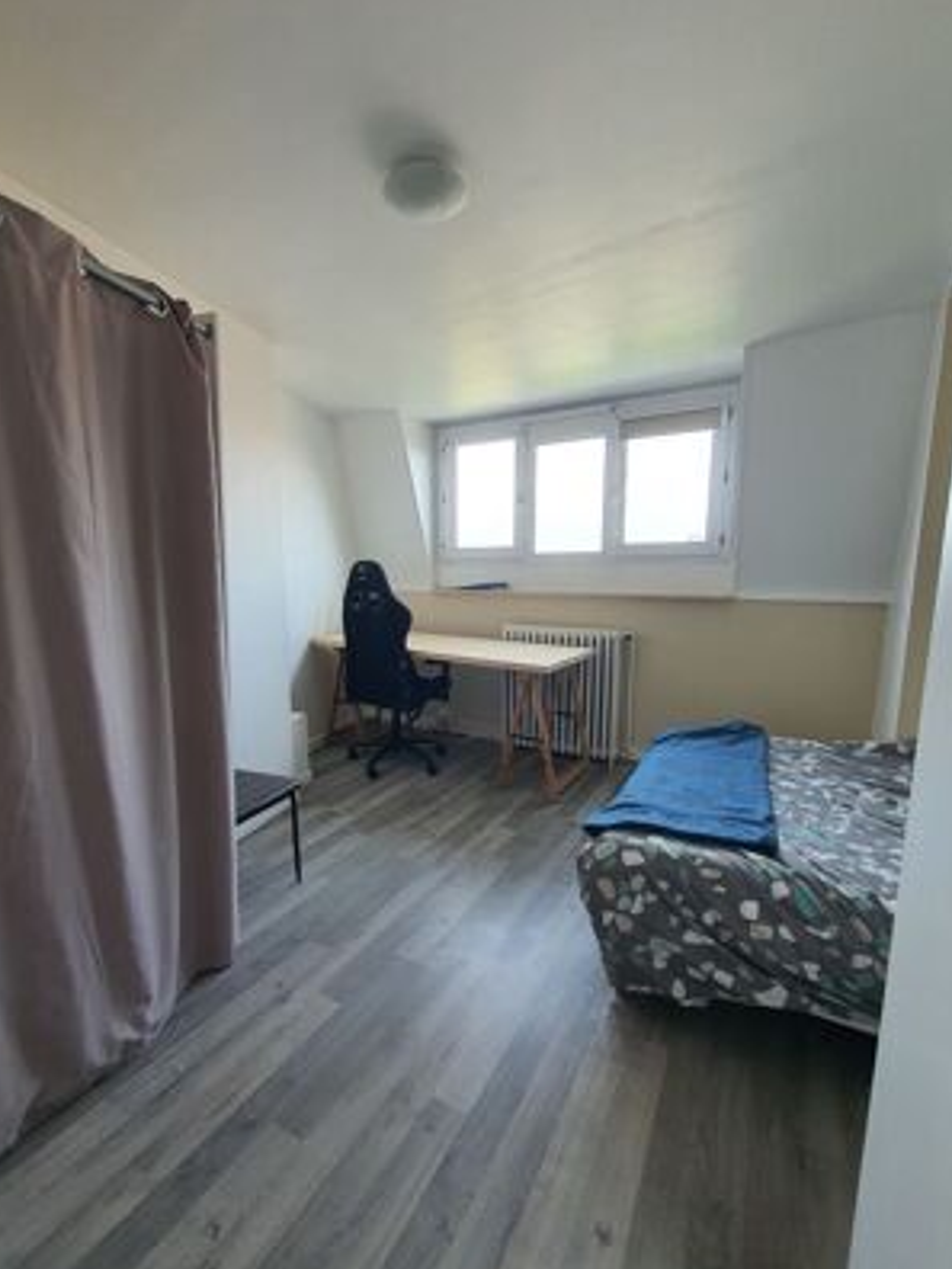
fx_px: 513
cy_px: 649
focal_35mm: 14
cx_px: 462
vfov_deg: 102.0
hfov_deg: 85.6
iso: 50
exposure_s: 1/50
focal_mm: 1.8
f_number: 2.2
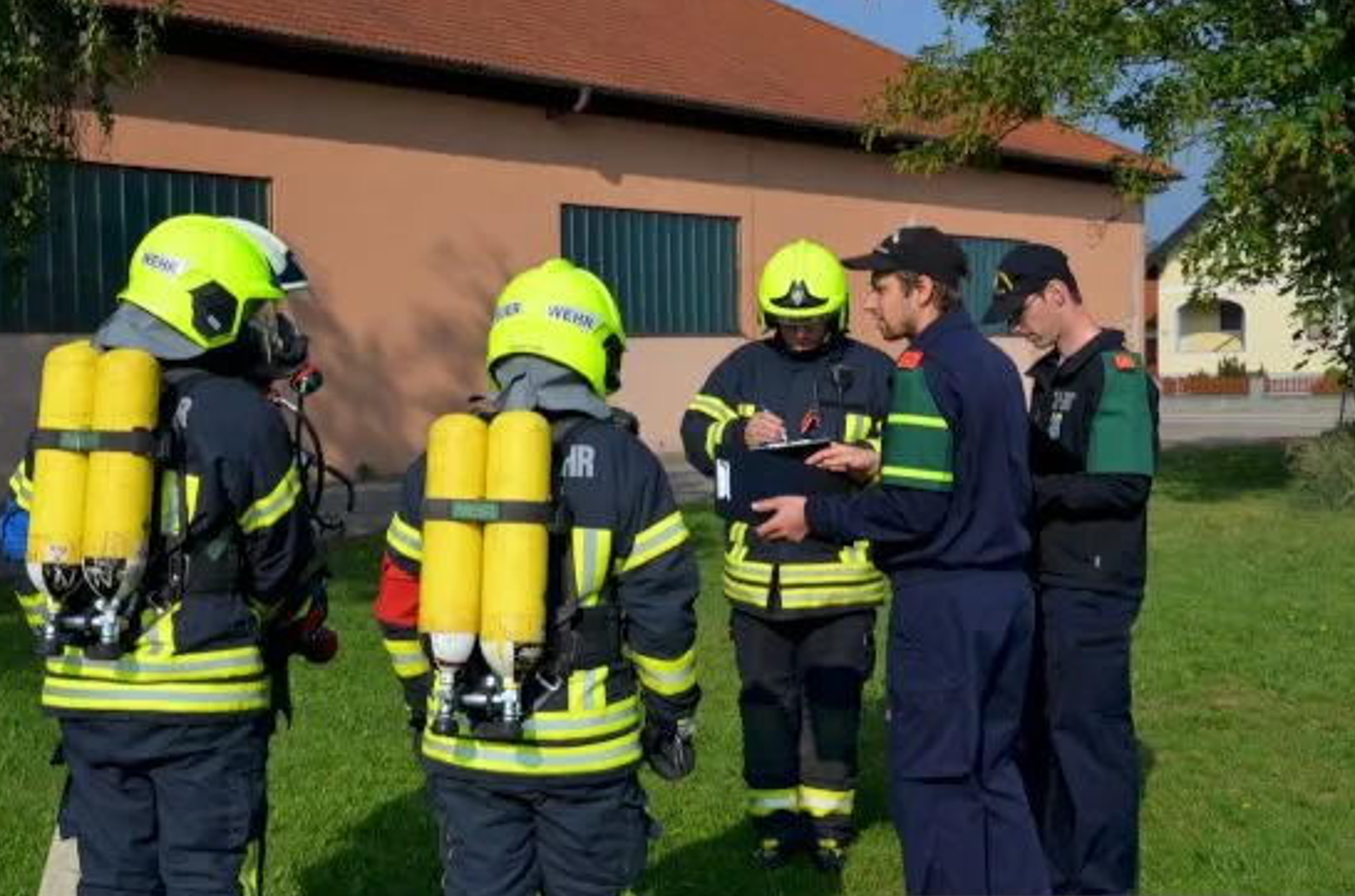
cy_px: 469
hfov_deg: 39.7
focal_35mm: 50
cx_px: 697
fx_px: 1877
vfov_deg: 26.8
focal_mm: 28
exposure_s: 1/2000
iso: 400
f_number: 7.1
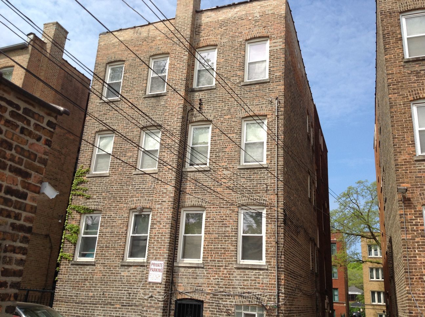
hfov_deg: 52.7
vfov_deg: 40.6
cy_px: 158
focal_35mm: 35
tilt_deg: +17.0
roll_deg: -4.1
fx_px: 429
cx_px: 212
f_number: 2.4
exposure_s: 1/1592
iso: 50
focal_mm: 4.28
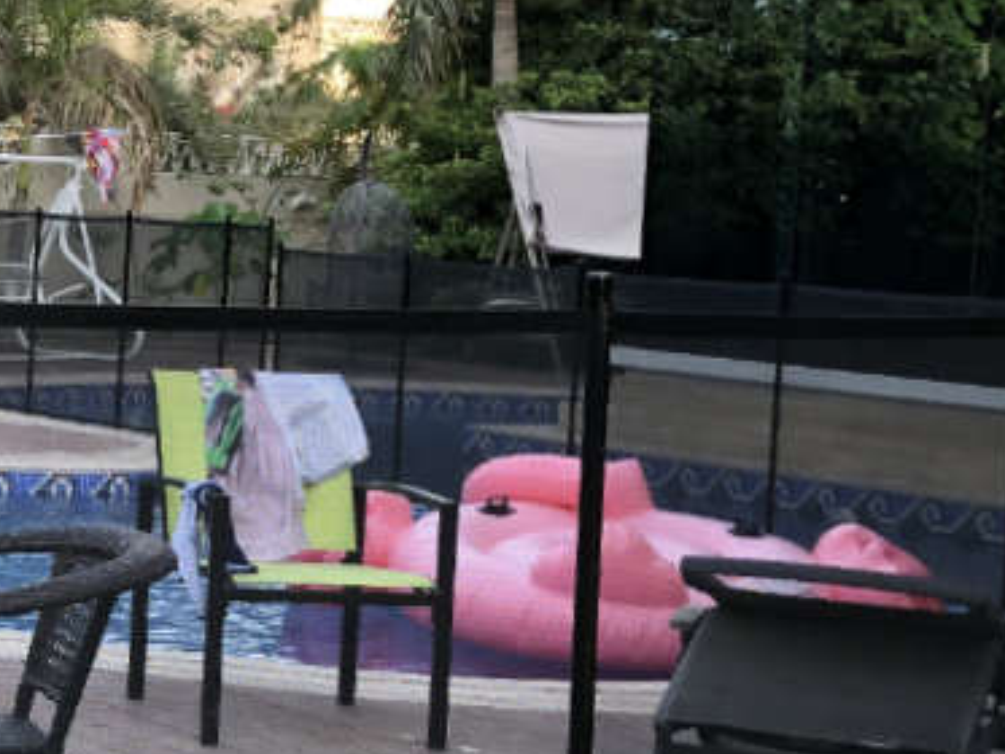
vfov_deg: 15.2
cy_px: 727
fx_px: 2788
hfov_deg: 18.4
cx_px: -453
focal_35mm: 96
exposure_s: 1/120
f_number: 1.8
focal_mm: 4
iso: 20
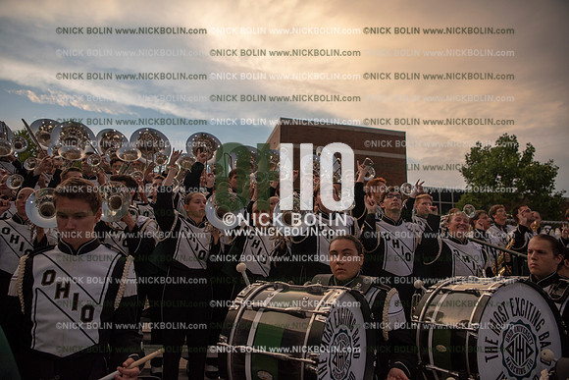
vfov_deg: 53.2
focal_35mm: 24
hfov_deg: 73.7
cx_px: 284
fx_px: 379
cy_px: 190
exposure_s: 1/2000
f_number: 3.2
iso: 800
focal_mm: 24
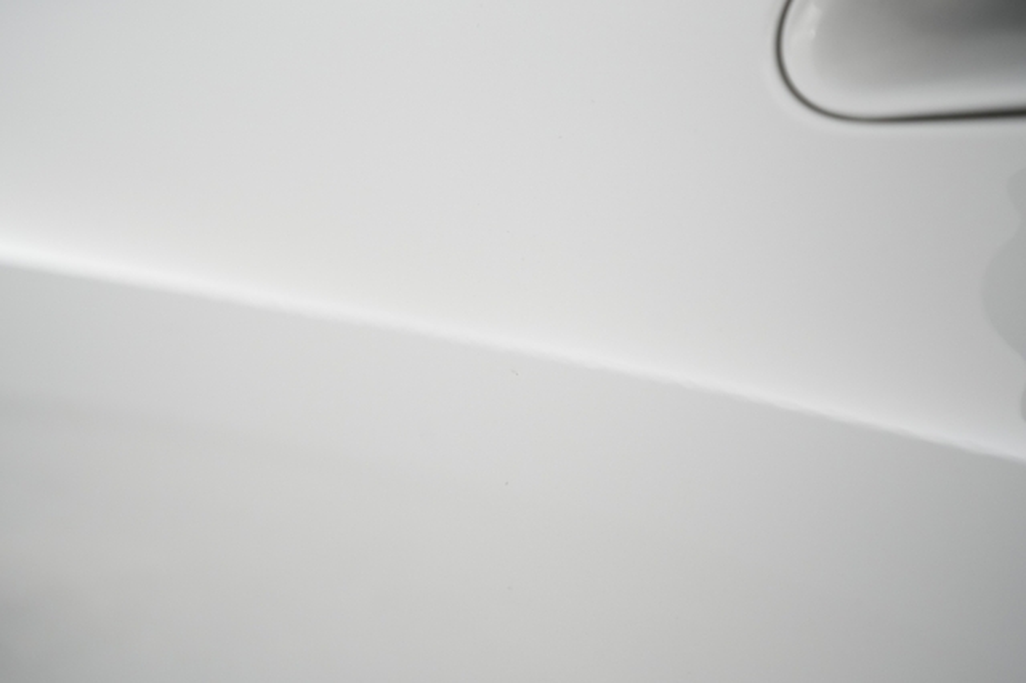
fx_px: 798
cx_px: 513
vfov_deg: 46.4
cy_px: 342
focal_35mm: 28
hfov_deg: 65.5
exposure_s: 1/100
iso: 2500
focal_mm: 28
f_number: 4.5
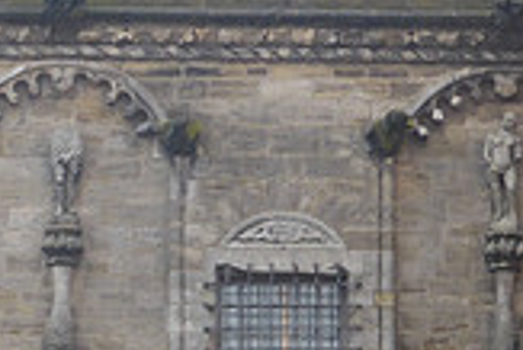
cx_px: -311
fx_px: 3708
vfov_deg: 5.4
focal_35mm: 255
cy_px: 252
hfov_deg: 7.9
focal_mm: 11.7
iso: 125
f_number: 4.9
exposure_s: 1/60
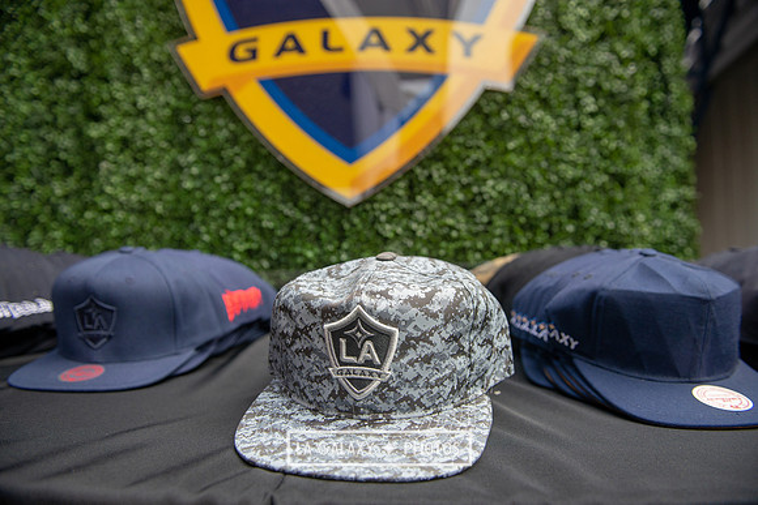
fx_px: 505
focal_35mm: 24
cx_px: 379
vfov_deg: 53.2
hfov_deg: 73.7
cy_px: 252
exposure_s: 1/500
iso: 500
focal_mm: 24
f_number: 3.5
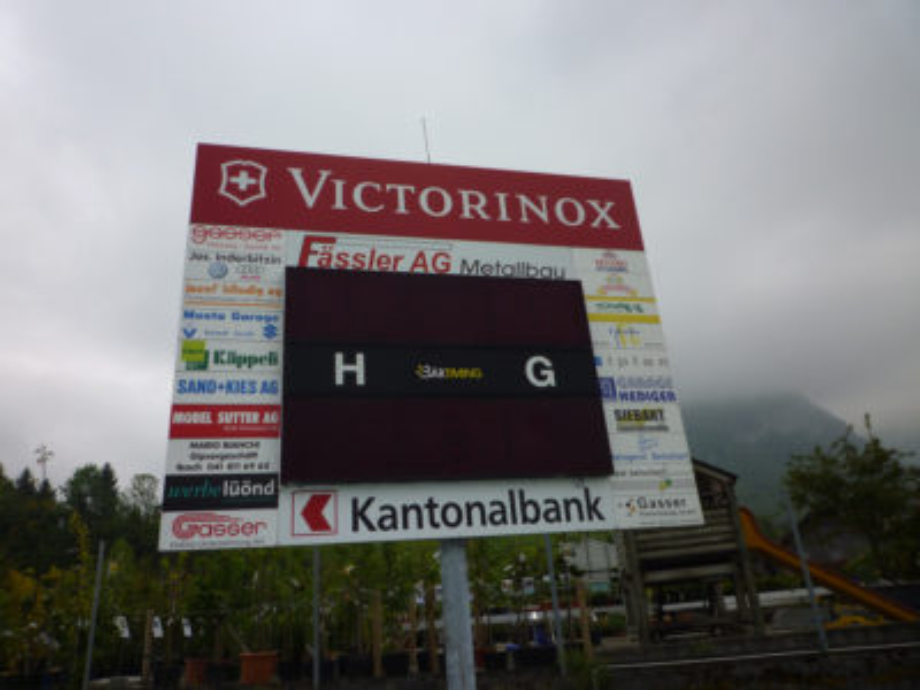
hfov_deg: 69.4
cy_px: 345
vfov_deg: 54.9
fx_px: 664
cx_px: 460
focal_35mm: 25
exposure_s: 1/500
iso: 80
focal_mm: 4.4
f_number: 3.5
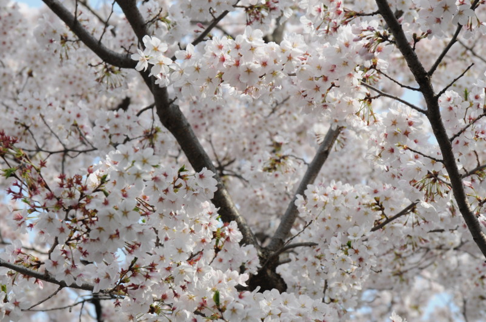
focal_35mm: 128
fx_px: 1719
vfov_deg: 10.7
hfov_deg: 16.1
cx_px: 243
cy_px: 161
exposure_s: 1/320
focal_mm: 85
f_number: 9
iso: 200
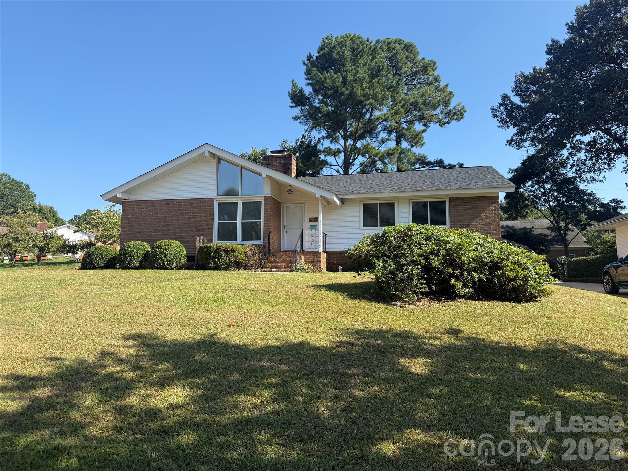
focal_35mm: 24
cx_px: 314
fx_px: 435
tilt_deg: +8.1
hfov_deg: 71.6
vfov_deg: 56.8
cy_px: 236
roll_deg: +0.1
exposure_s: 1/2232
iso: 80
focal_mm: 6.76
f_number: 1.78
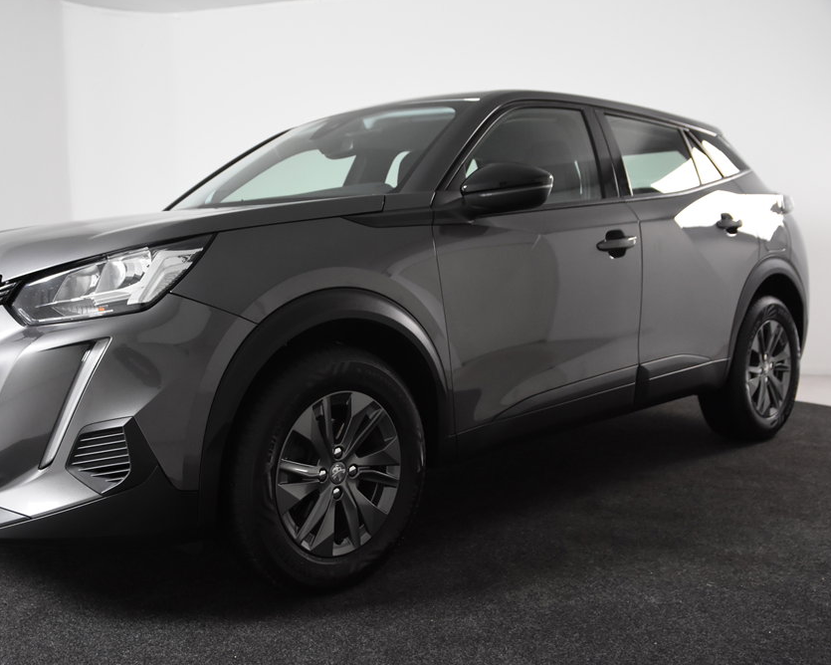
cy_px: 336
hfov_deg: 47.7
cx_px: 332
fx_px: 935
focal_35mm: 38
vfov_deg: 39.2
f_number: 4.5
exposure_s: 1/50
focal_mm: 22
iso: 1600
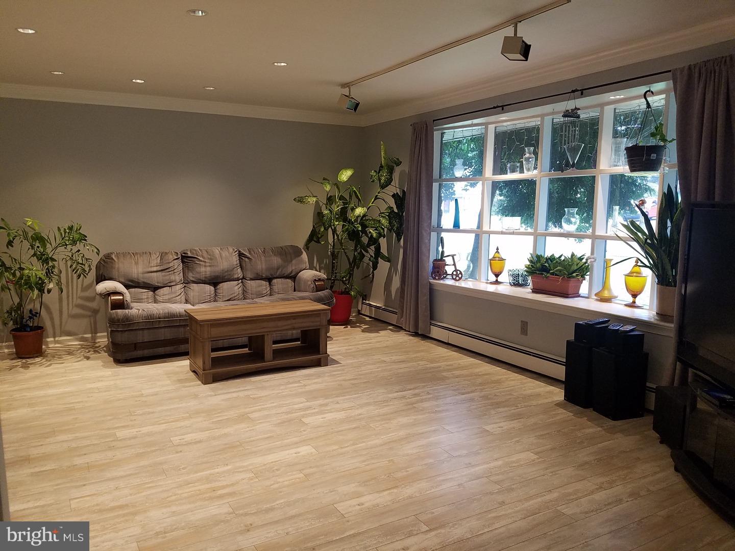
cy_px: 276
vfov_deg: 53.1
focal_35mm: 26
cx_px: 368
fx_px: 552
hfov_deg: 67.3
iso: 100
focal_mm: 4.2
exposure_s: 1/60
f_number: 1.7
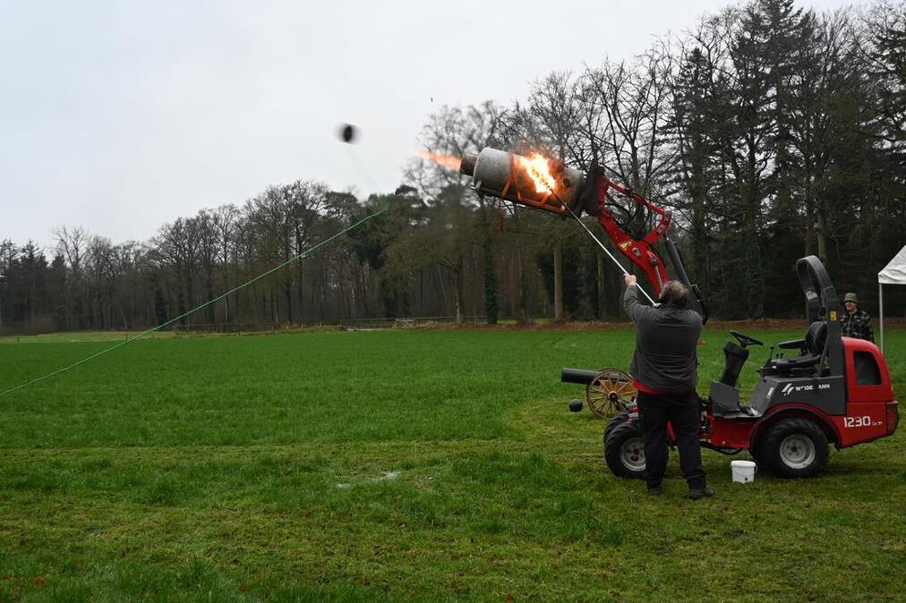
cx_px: 453
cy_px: 302
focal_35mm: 36
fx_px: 906
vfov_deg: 36.8
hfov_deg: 53.1
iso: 280
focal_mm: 24
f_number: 4
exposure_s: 1/250
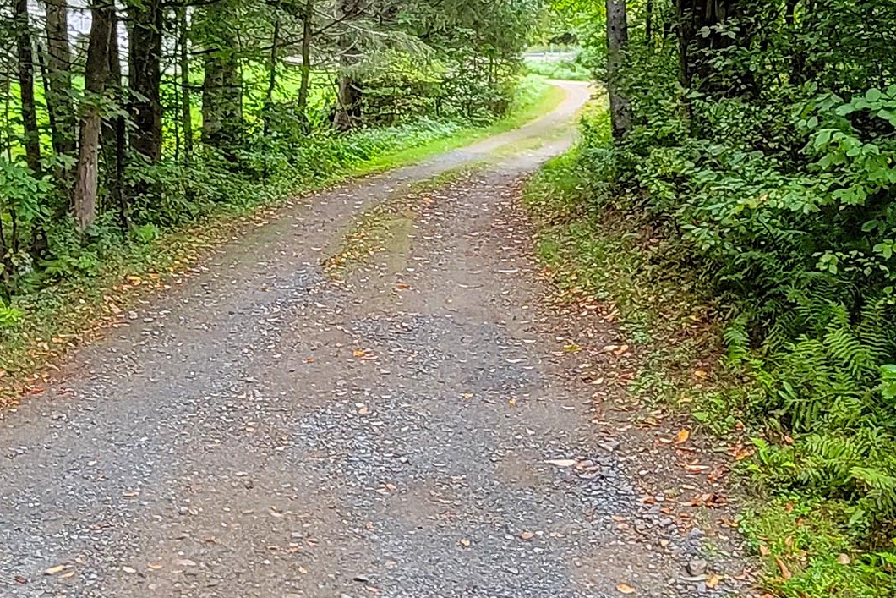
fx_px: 1269
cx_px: 369
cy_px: 214
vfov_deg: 26.4
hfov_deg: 38.8
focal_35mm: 51
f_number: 2.2
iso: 125
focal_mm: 2.2
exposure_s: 1/60
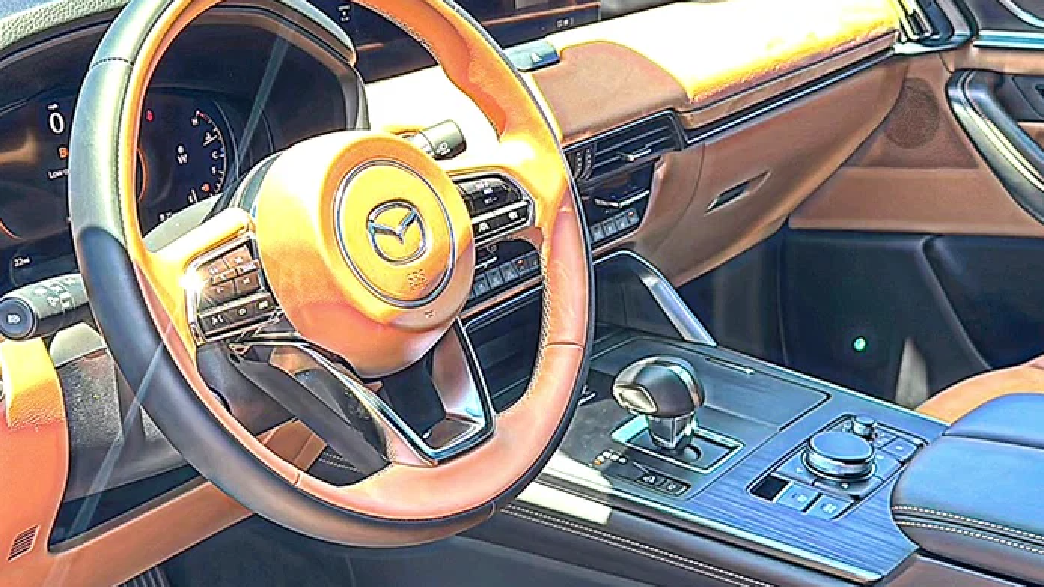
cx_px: 526
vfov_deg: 27.1
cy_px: 297
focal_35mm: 44
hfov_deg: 46.4
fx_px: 1218
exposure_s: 1/335
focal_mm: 6.86
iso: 100
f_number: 1.78
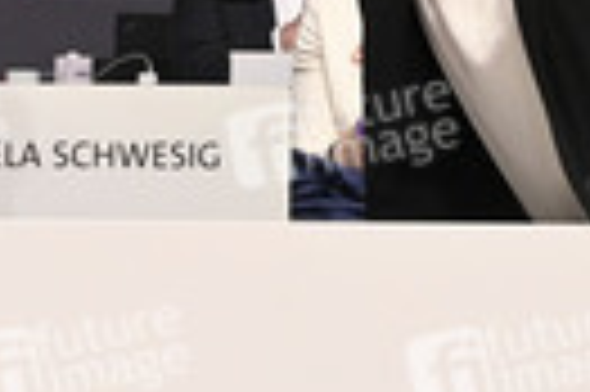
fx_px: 2472
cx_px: -47
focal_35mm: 151
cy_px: -203
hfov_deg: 13.4
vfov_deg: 8.8
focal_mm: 44
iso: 5000
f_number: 5.6
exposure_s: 1/320
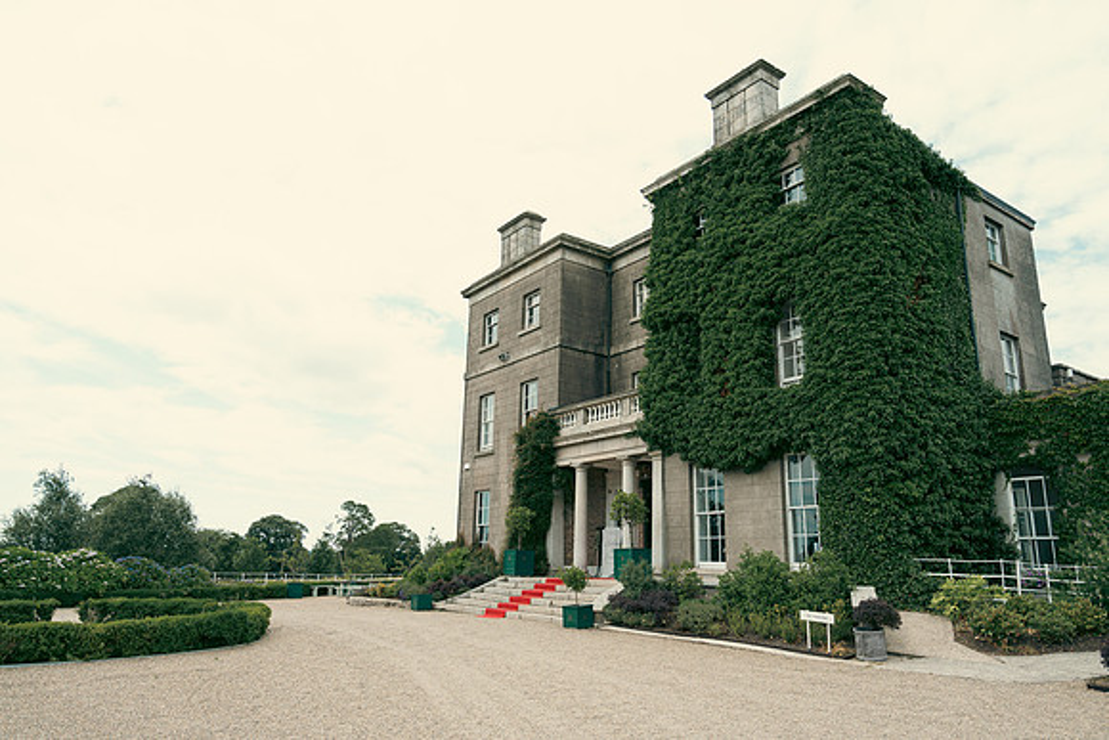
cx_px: 554
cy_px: 370
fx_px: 739
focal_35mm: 24
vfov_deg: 53.2
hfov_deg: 73.7
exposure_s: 1/500
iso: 125
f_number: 3.5
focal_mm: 24
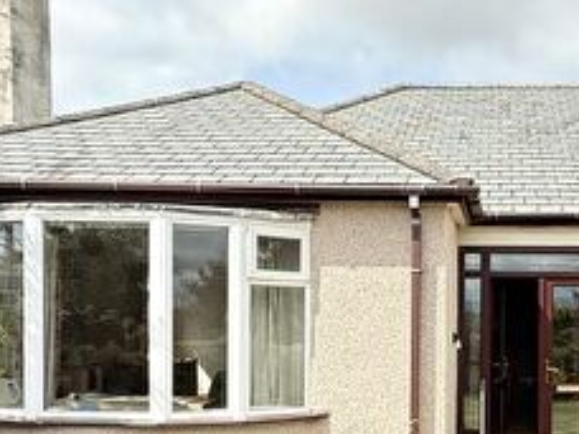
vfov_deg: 32.7
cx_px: 498
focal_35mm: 43
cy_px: 341
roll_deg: +0.0
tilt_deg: -1.5
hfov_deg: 41.1
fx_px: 719
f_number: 2.2
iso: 64
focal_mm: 2.22
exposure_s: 1/1656
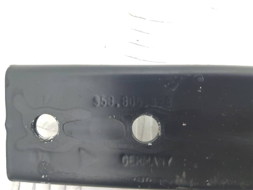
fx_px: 190
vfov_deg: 53.1
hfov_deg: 67.3
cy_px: 95
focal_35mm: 26
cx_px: 126
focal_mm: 4.2
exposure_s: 1/33
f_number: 1.7
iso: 160
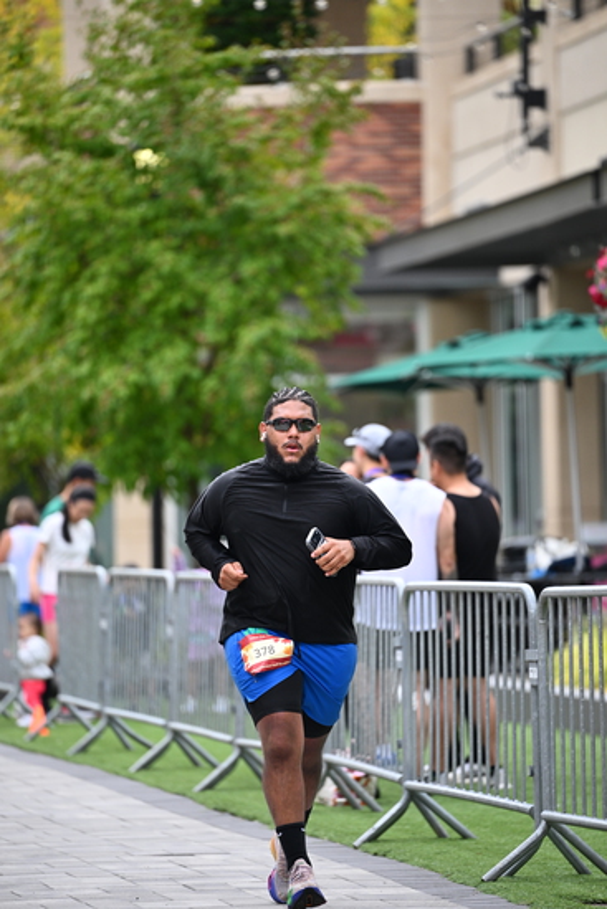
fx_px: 5055
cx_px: 304
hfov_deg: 6.9
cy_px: 454
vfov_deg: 10.3
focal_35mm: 200
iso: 640
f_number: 2.8
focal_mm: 200
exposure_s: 1/2000
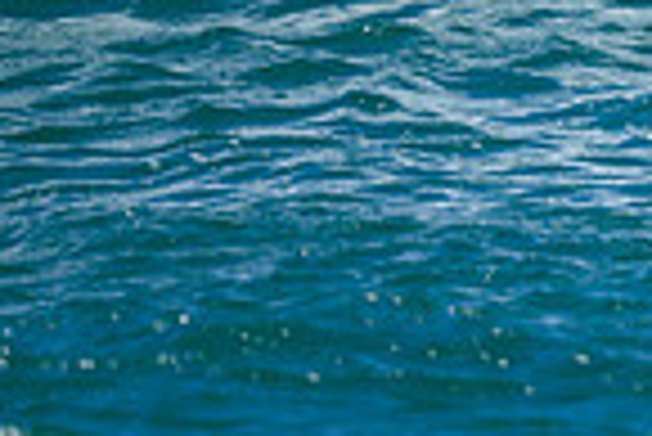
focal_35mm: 3761
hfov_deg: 0.5
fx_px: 68183
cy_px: -357
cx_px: 1314
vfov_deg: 0.4
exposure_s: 1/2000
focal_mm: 800
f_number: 6.3
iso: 280
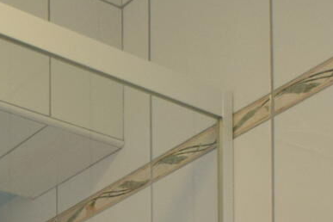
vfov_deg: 11.2
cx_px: -200
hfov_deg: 18.7
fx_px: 860
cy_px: 595
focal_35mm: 93
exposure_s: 1/80
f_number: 3.5
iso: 280
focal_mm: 10
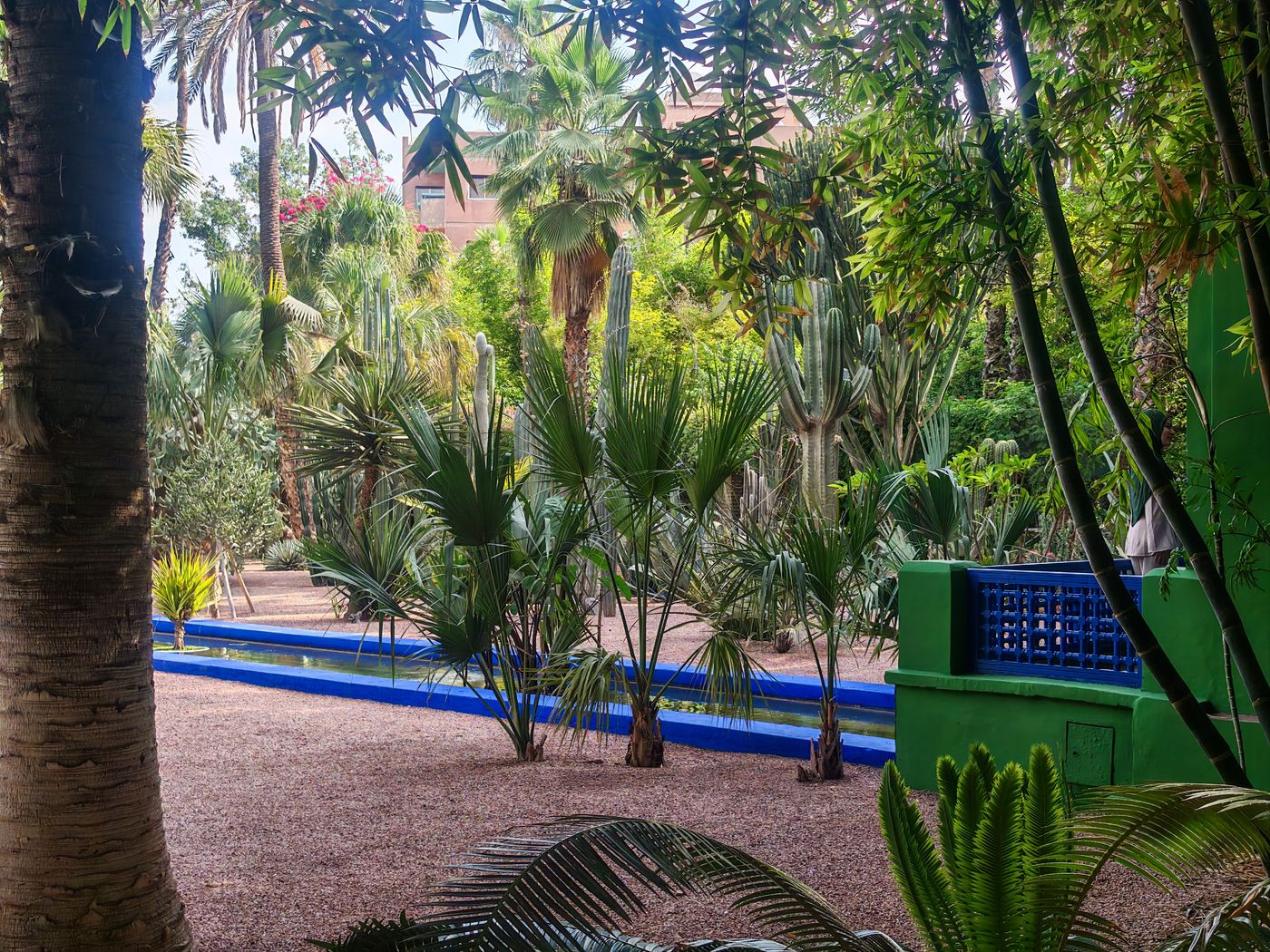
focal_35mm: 48
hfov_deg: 39.7
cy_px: 476
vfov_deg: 30.3
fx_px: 1761
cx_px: 635
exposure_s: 1/980
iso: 50
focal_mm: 6.83
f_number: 2
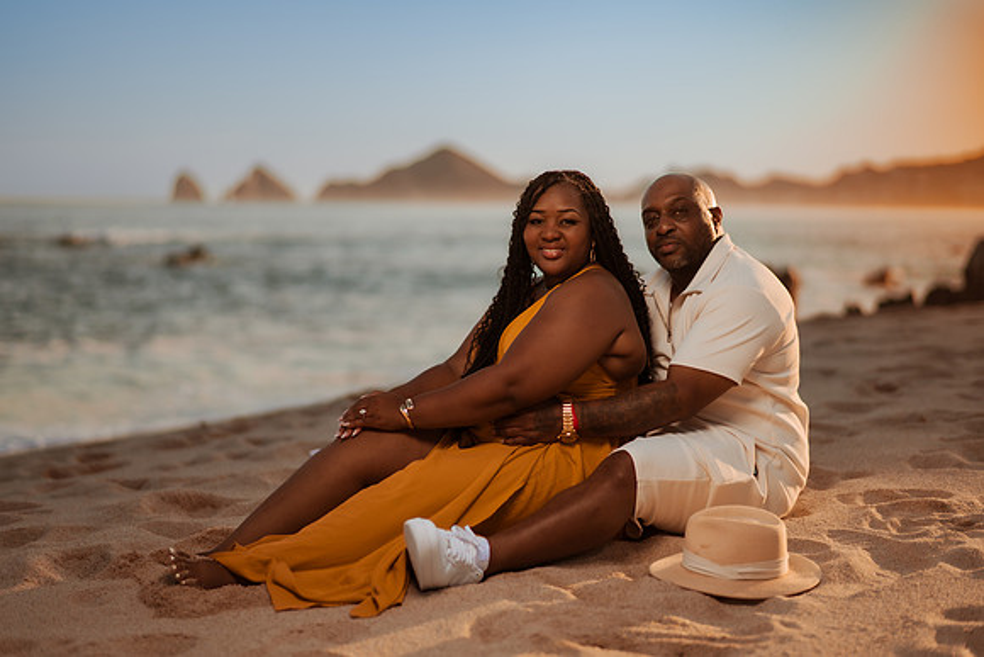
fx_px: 1586
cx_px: 492
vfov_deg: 23.4
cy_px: 328
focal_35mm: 58
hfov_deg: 34.5
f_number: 1.4
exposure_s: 1/4000
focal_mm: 58
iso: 100
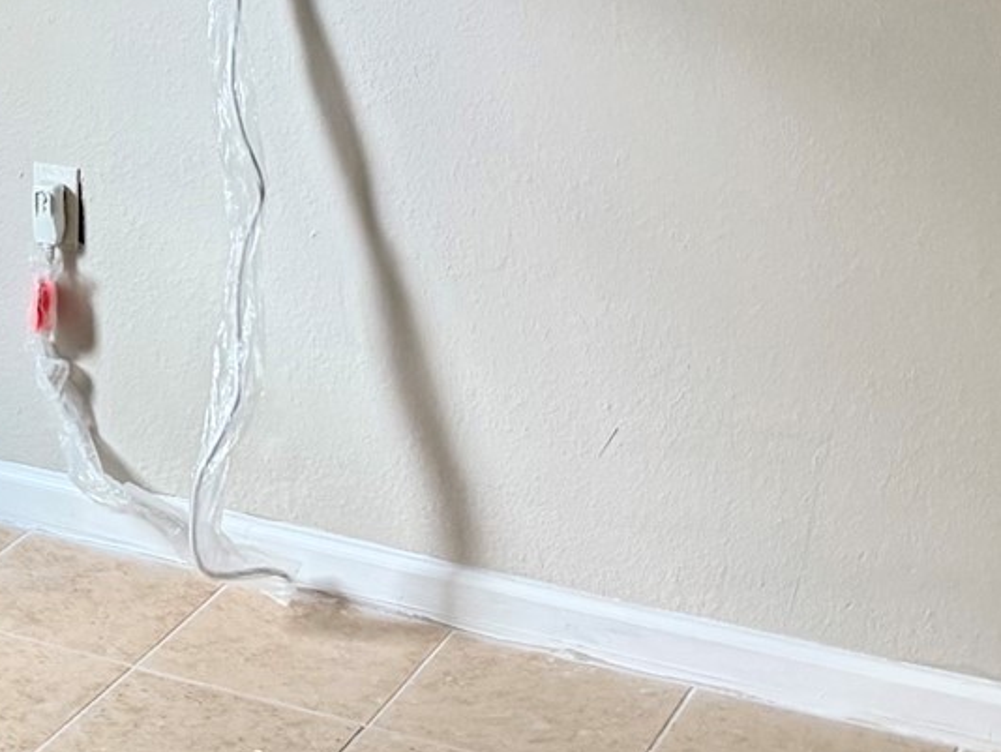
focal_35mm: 92
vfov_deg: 14.8
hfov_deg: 20.3
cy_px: -409
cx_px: -118
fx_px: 2662
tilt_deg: -3.4
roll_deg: -1.9
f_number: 1.78
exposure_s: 1/82
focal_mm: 6.76
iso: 200
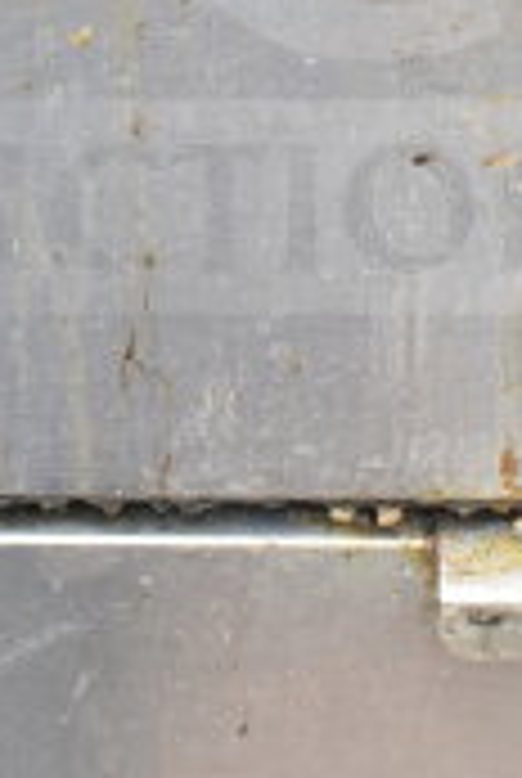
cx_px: 252
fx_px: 4628
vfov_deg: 9.5
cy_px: -43
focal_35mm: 214
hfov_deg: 6.5
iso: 200
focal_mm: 27
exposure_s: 1/100
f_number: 5
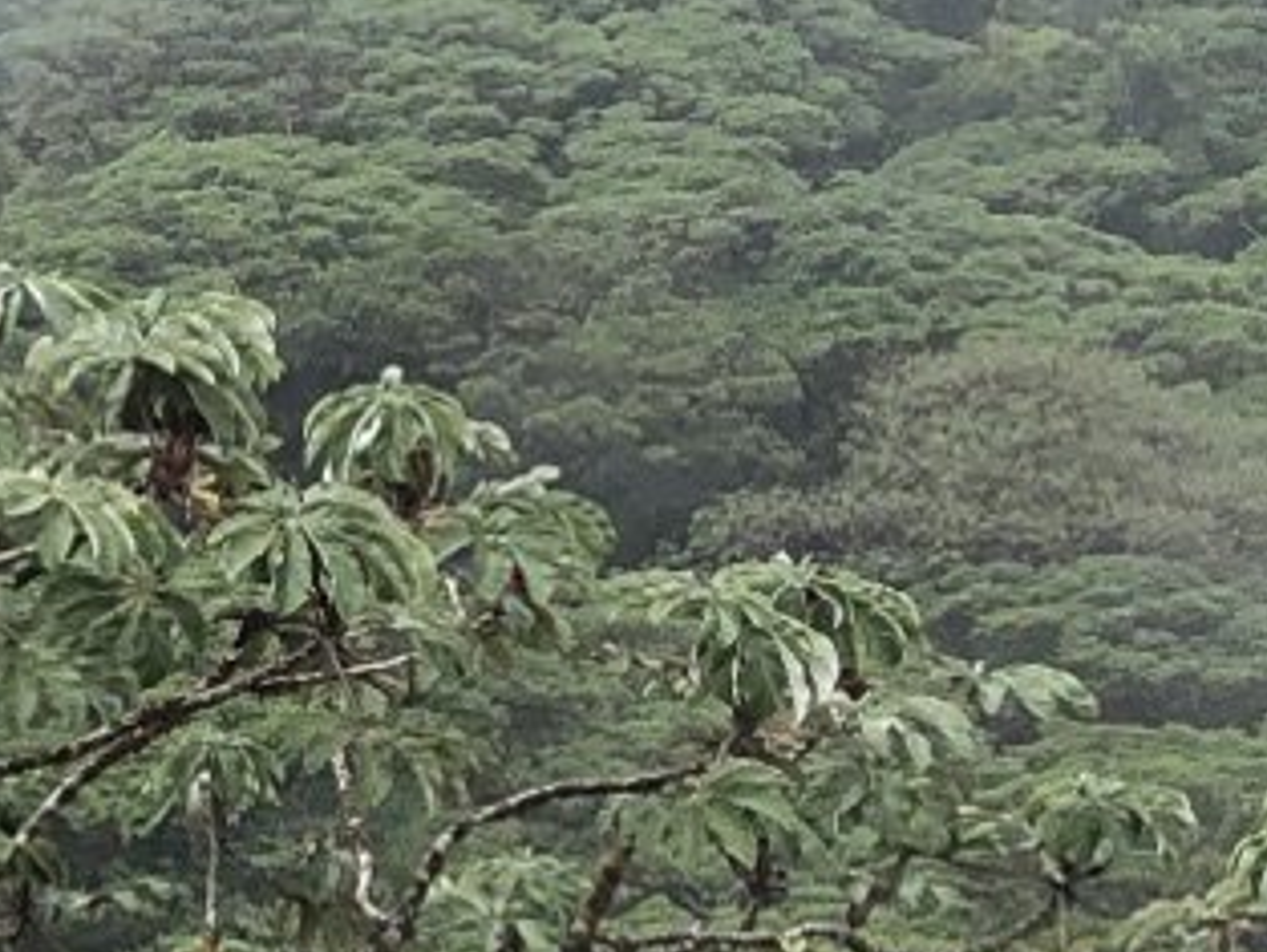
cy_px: 668
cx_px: 267
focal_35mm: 179
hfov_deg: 11.0
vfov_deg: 8.3
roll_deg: +1.5
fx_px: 6554
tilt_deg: -14.4
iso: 20
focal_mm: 4
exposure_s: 1/1185
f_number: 1.8
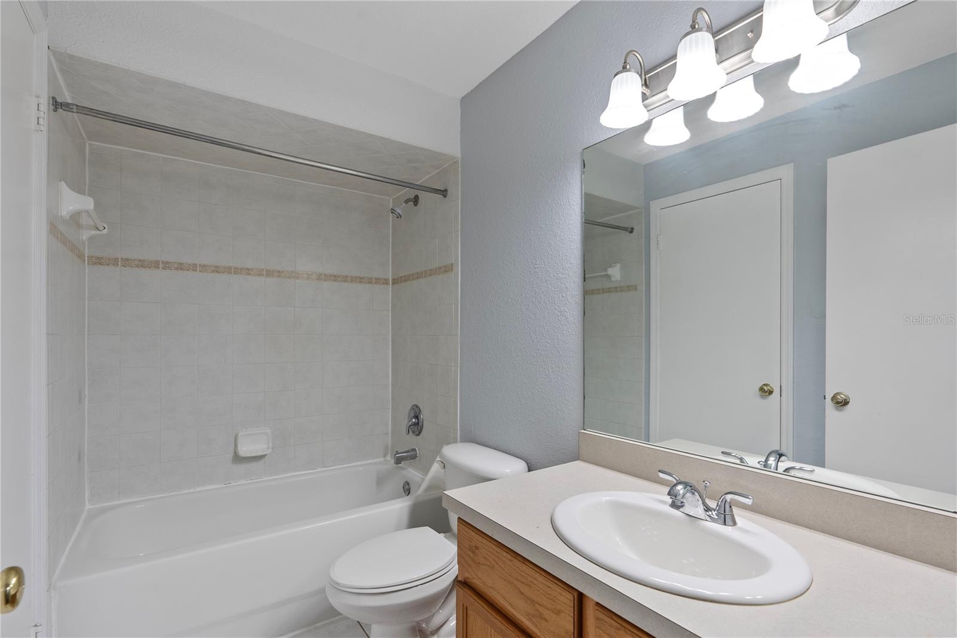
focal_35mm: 16
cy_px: 319
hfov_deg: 96.7
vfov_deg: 73.8
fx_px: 425
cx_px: 478
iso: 400
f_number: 8
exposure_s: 1/6
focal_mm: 16
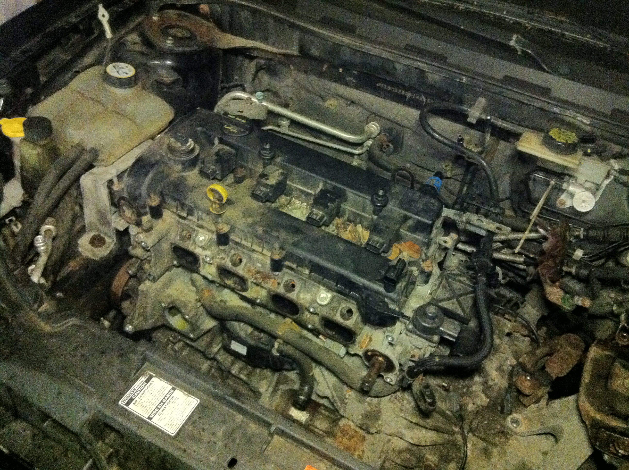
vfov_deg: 40.6
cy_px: 235
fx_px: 635
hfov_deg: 52.7
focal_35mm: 35
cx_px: 314
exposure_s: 1/15
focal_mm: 3.85
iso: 1000
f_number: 2.8
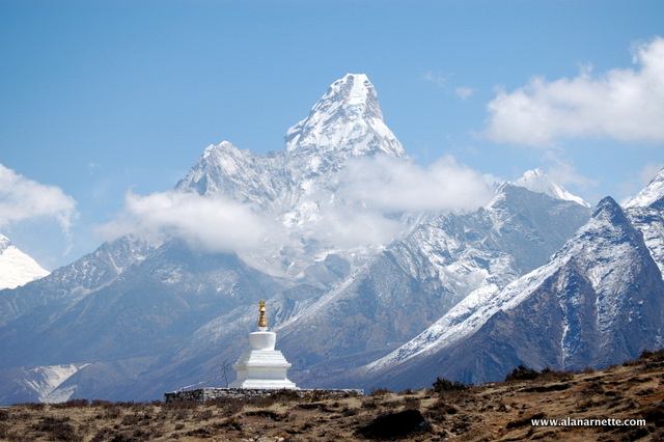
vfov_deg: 13.8
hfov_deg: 20.6
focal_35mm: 99
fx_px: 1825
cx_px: 332
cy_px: 221
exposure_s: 1/800
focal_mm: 66
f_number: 7.1
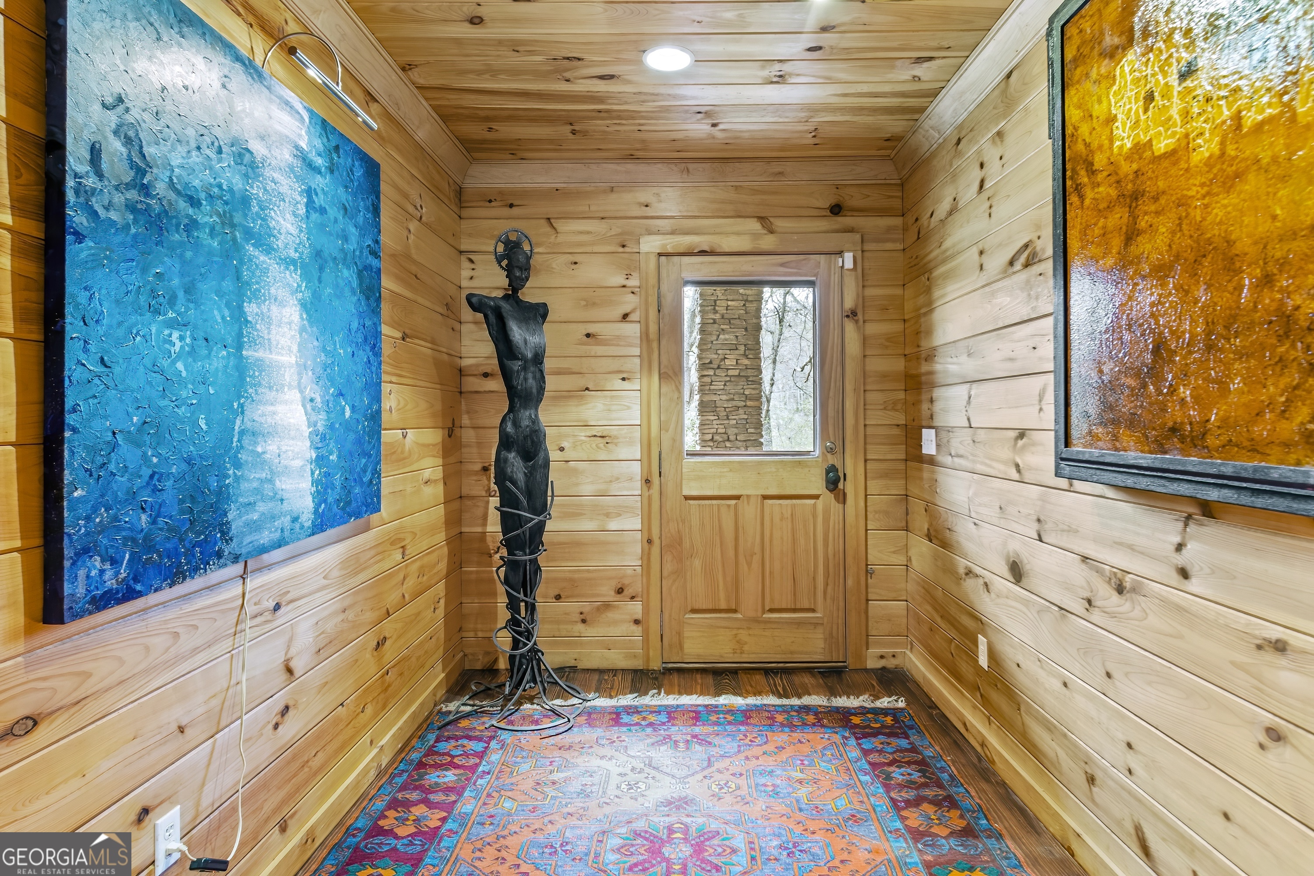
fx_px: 630
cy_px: 438
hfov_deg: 92.4
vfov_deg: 69.7
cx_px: 657
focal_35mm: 17
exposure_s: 3
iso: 100
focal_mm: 11.5
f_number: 7.1
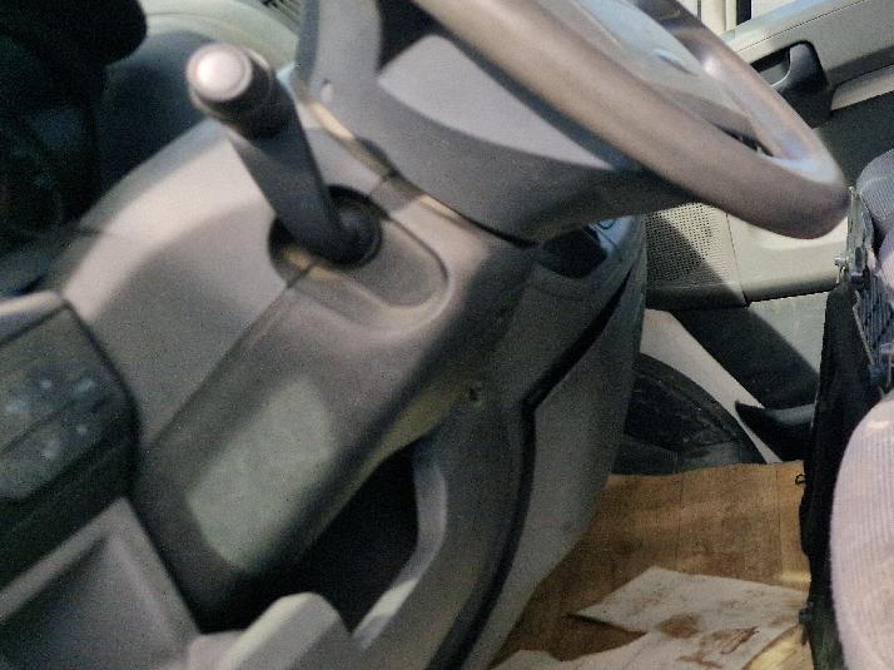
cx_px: 1067
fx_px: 1497
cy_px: 154
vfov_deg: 24.9
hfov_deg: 28.9
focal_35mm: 58
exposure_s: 1/526
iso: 50
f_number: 1.8
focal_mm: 5.4
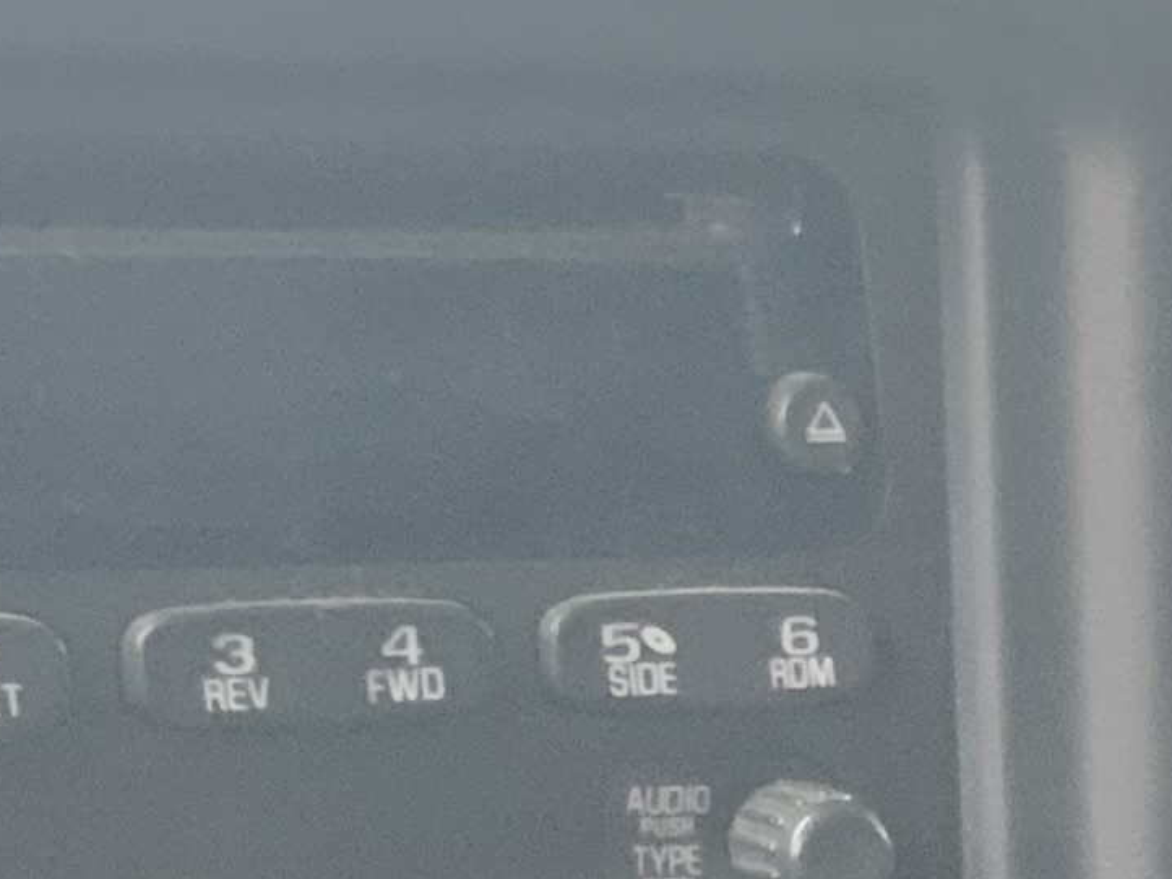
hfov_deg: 11.2
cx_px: 2235
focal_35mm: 162
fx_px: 5483
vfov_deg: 8.4
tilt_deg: -25.4
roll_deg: -7.8
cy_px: 2052
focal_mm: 3
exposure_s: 1/60
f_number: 1.8
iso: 160
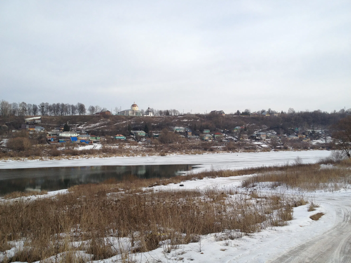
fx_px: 355
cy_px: 132
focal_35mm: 35
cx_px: 176
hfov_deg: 52.6
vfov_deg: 40.7
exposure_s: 1/1783
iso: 50
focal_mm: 4.28
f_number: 2.4
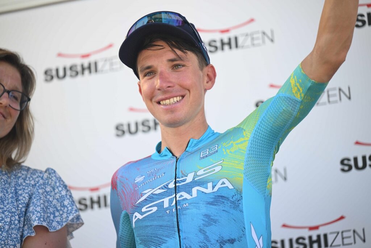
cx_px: 186
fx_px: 1701
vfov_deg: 8.3
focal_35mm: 165
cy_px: 124
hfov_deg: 12.5
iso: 450
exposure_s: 1/800
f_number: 2.8
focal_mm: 165
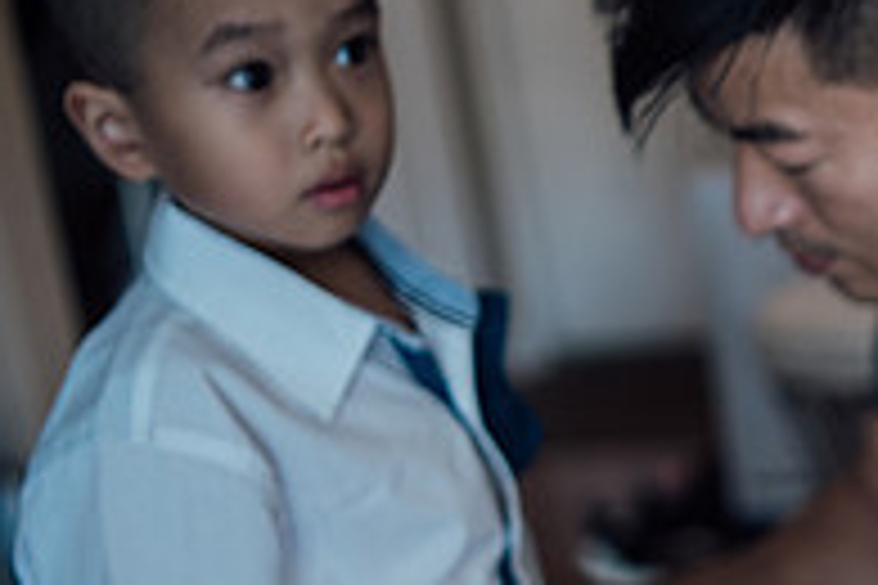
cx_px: 1171
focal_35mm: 104
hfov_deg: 18.2
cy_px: 484
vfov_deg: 13.1
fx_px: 2536
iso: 400
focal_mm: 35
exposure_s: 1/160
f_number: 1.4
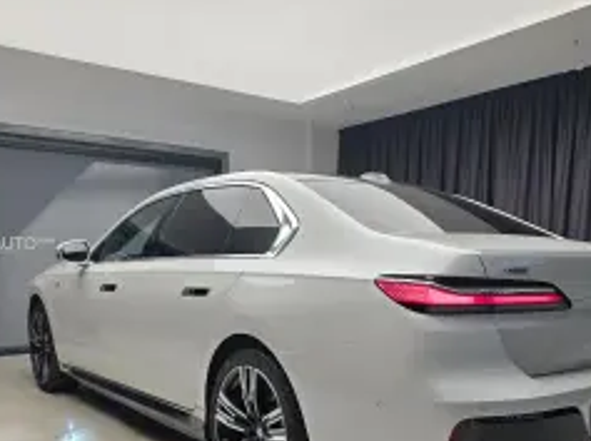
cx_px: 374
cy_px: 306
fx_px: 597
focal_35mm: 35
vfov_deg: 39.9
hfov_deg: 52.1
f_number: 1.7
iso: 20
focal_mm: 6.3
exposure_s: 1/50
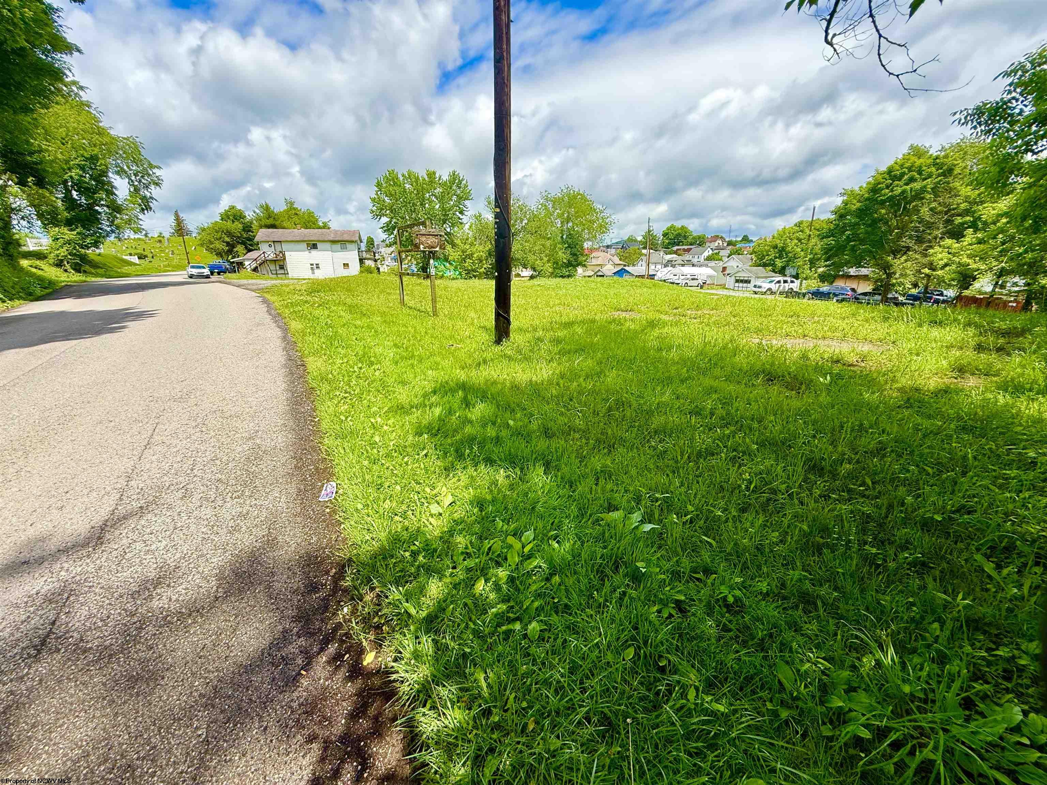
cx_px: 524
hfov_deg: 102.1
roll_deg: +1.0
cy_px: 392
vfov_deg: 85.7
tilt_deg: -17.4
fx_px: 423
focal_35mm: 14
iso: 50
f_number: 2.2
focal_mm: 2.22
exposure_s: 1/1105
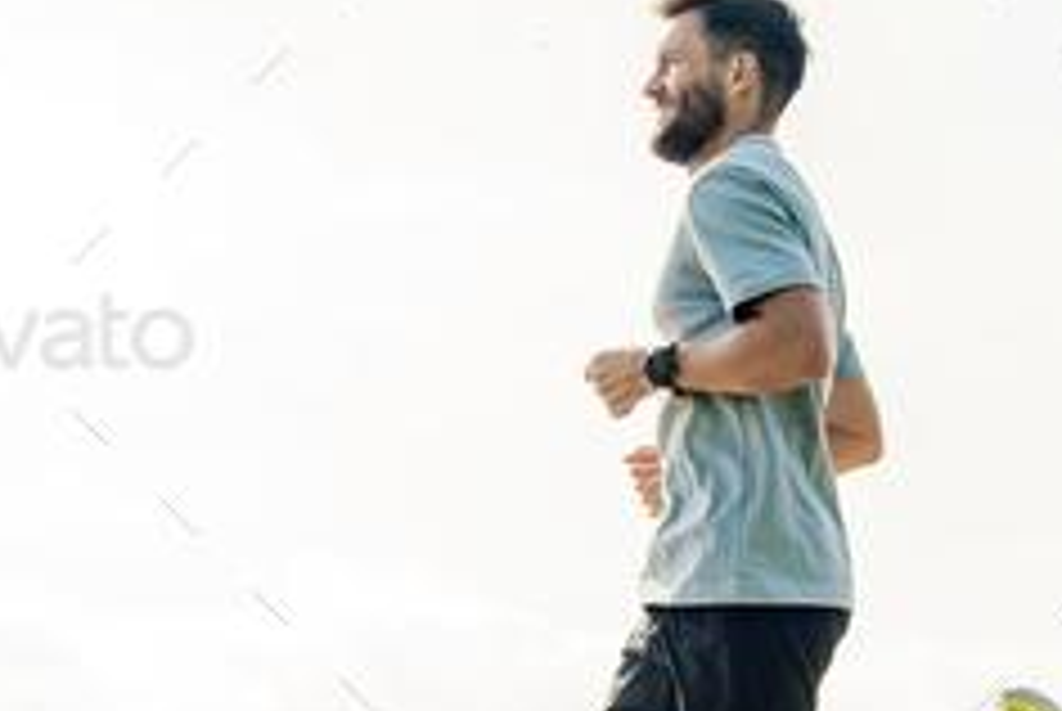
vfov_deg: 12.8
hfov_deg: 19.1
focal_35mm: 107
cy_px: 544
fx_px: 3153
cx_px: 652
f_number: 2.8
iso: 100
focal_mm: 42.7
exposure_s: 1/1250
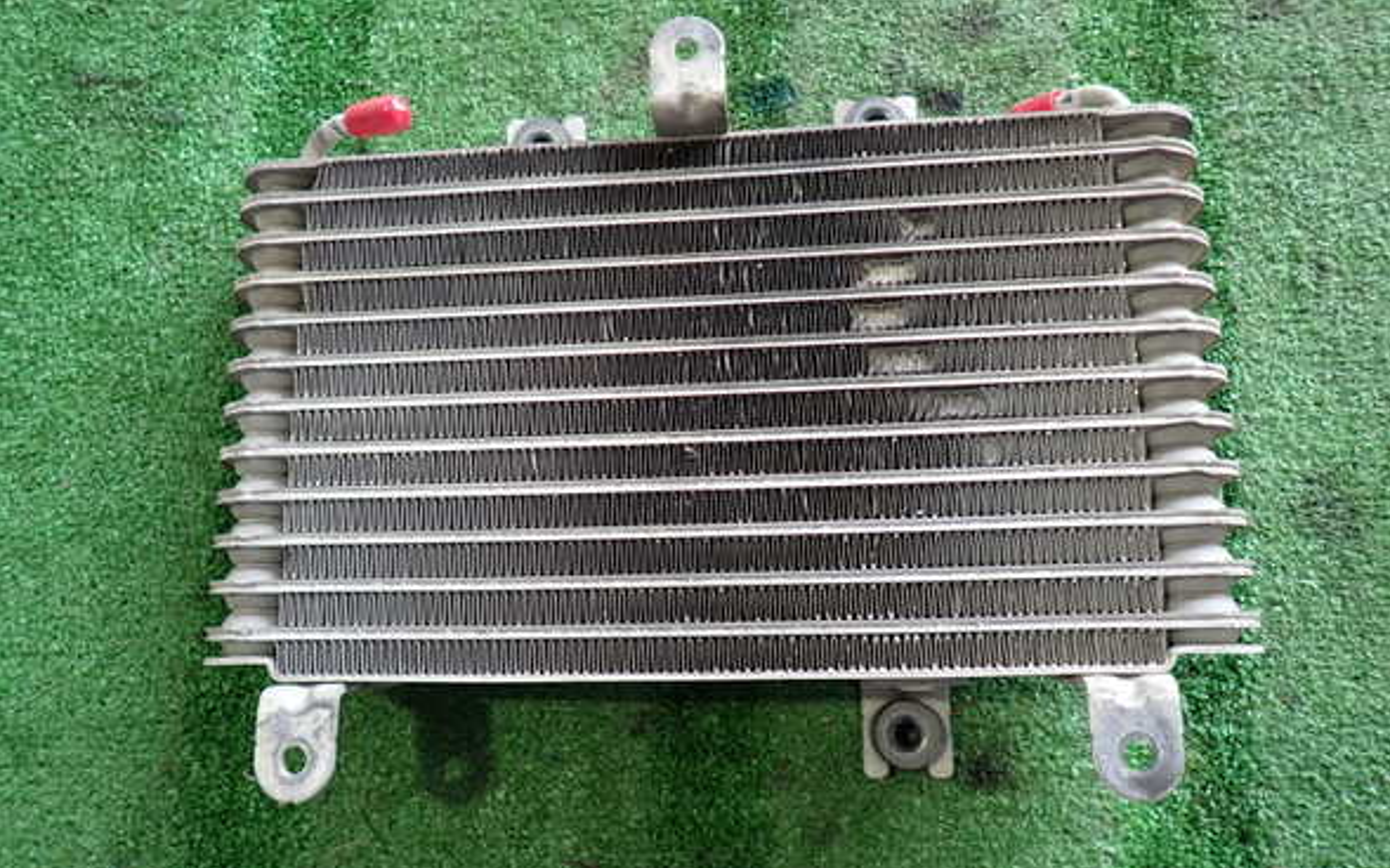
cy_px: 415
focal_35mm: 27
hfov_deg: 68.4
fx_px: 1023
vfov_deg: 46.0
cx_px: 703
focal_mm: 4.5
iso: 200
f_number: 2
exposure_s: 1/60
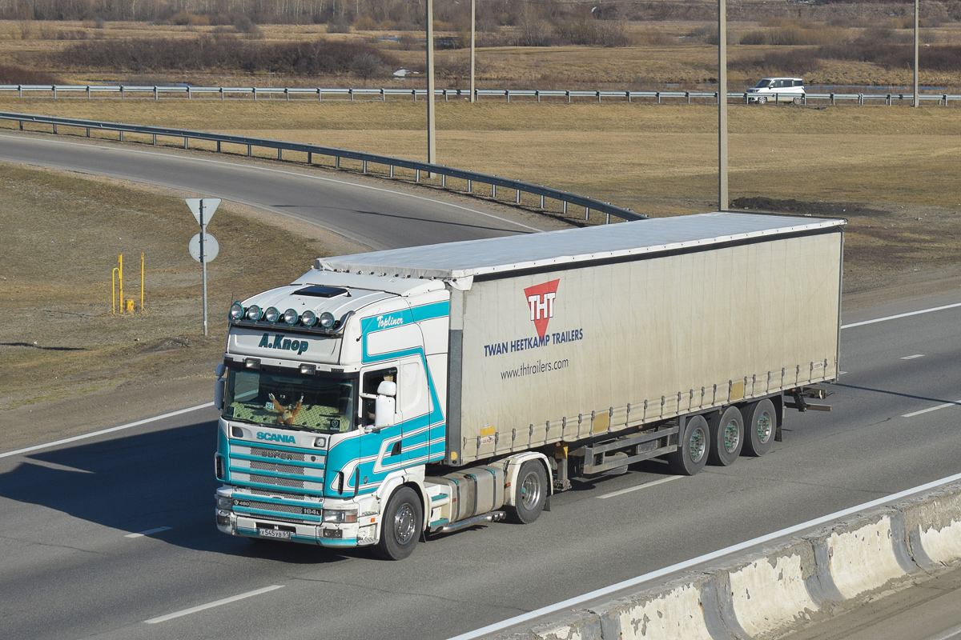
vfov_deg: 16.6
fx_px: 2202
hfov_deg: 24.6
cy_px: 320
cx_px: 480
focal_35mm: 82
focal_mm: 55
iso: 200
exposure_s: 1/1250
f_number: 8
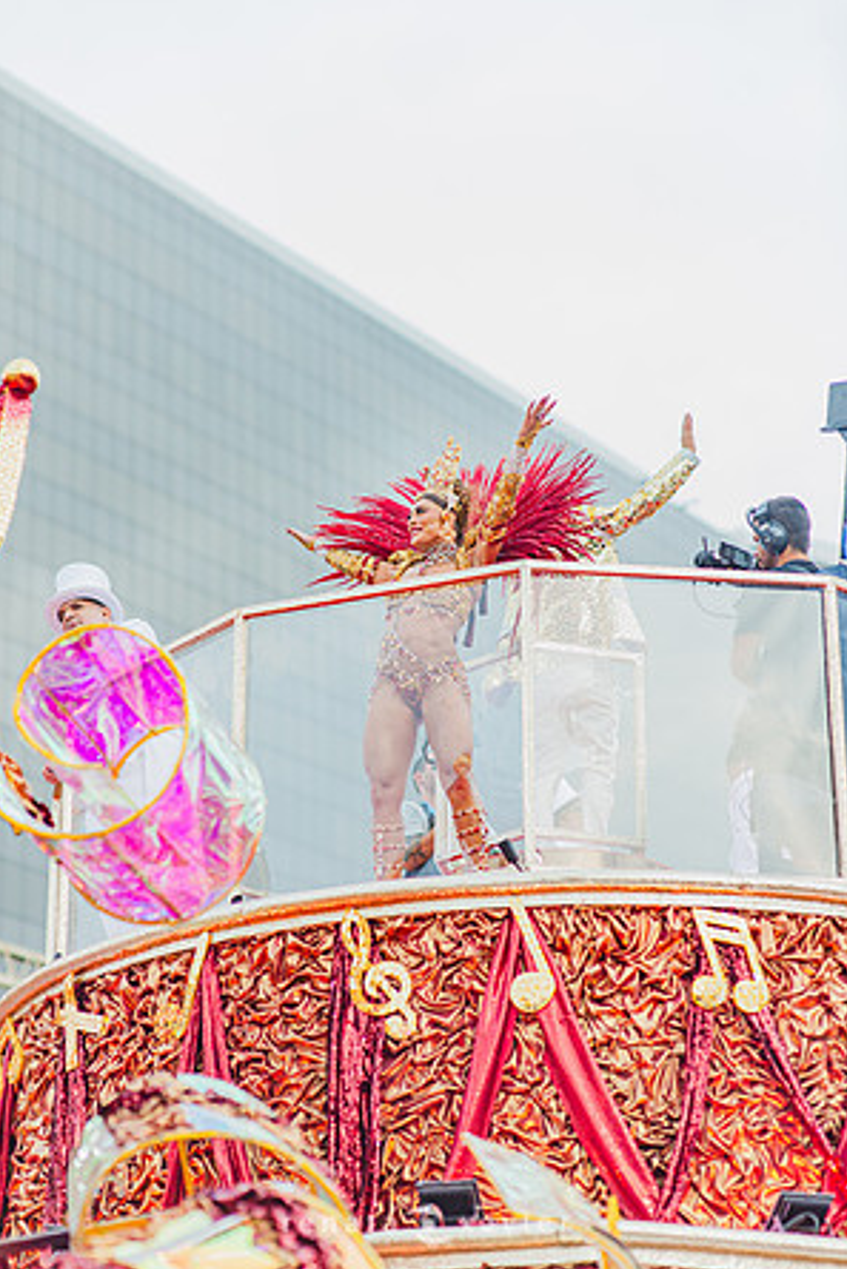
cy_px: 633
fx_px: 3032
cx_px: 422
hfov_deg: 15.9
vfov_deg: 23.6
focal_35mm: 86
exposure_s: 1/640
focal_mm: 85
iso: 200
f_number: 2.2
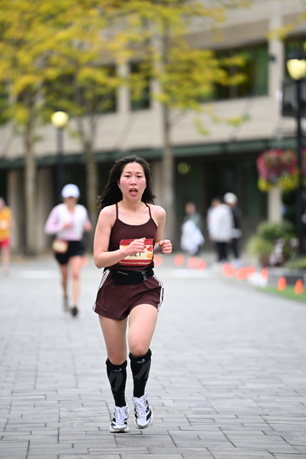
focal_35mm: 200
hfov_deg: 6.9
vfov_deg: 10.3
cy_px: 230
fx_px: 2548
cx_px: 153
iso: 640
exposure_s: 1/2000
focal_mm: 200
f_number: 2.8
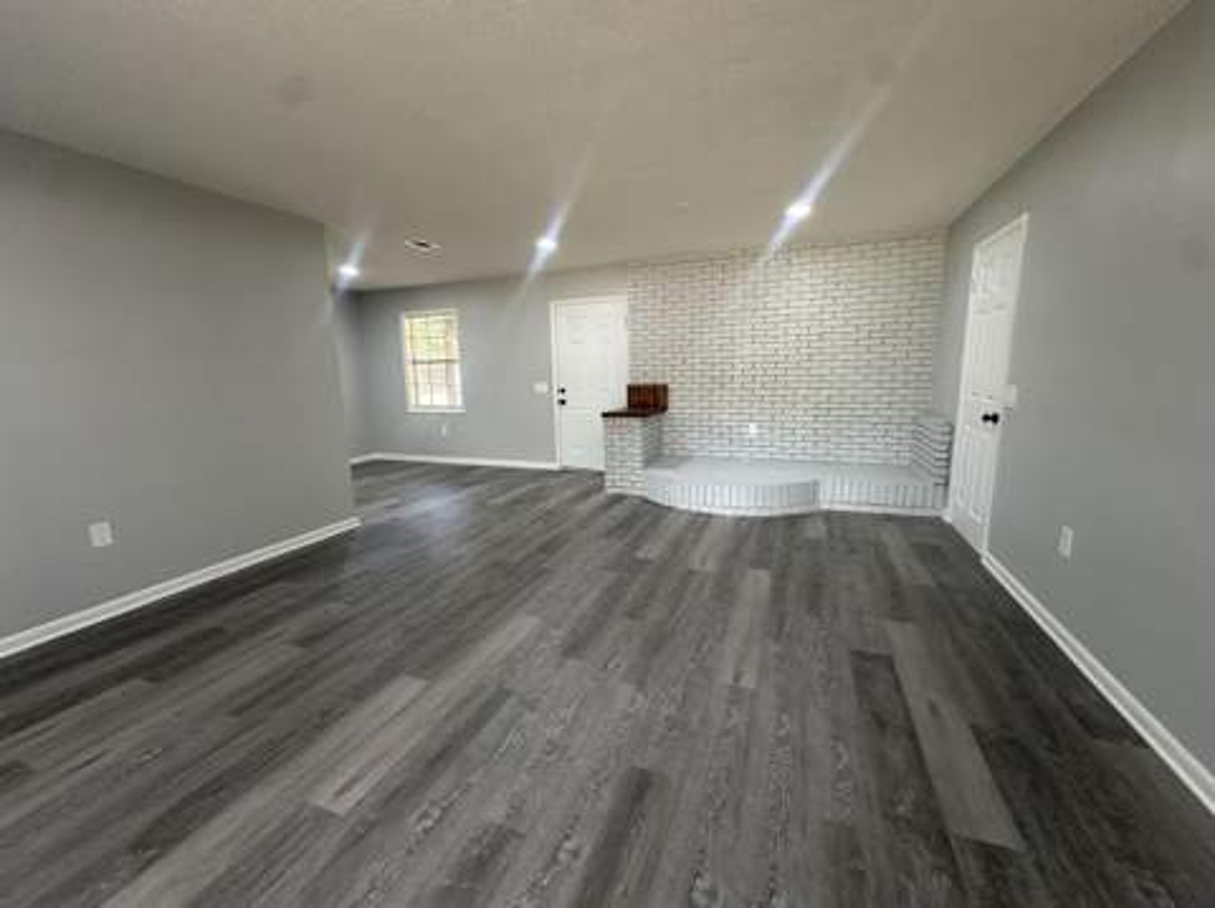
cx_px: 608
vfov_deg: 85.6
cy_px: 454
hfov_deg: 102.1
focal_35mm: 14
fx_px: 491
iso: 200
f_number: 2.2
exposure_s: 1/60
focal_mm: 2.22
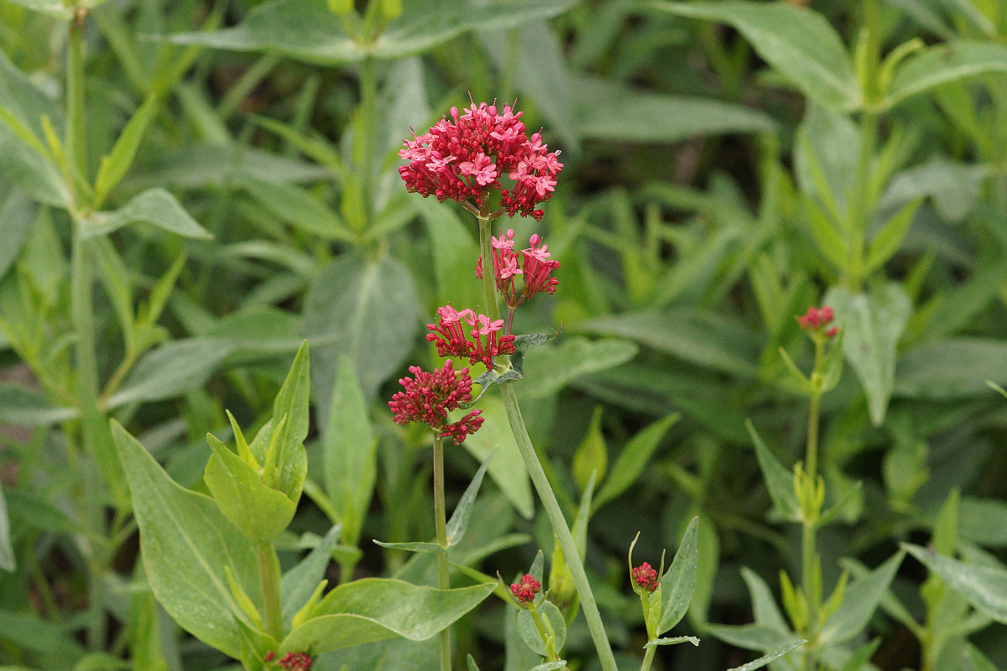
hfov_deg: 13.7
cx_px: 504
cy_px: 336
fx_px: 4196
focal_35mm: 150
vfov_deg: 9.1
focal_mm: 100
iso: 400
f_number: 5.6
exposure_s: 1/160
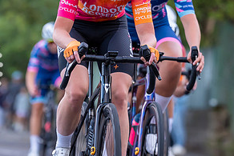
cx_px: 157
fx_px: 2790
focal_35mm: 429
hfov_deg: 4.8
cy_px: -45
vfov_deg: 3.2
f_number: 3.2
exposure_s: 1/1000
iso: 1000
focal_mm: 149
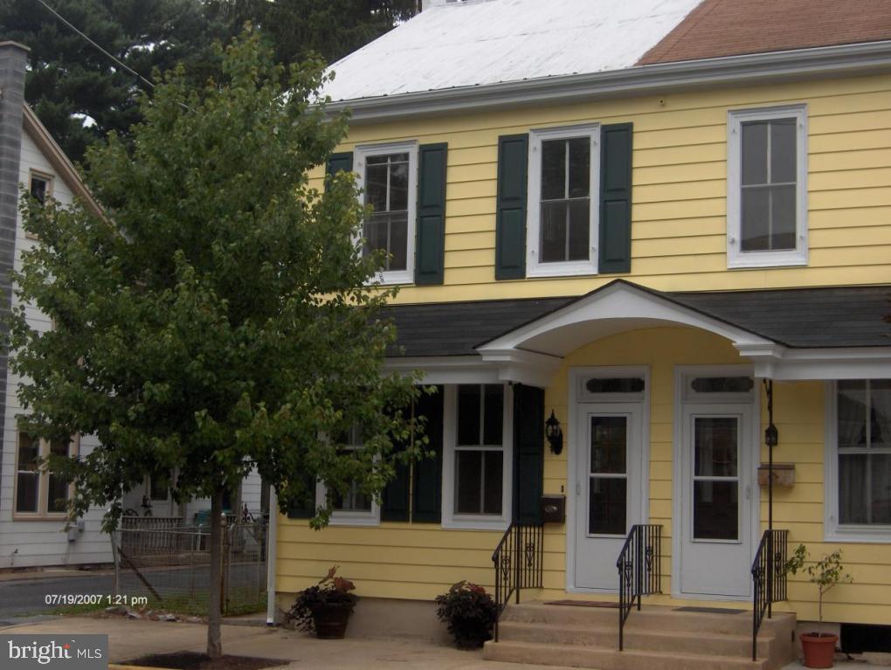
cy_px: 335
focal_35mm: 55
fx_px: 1417
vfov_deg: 26.6
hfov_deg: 34.9
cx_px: 446
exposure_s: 1/318
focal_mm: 11.4
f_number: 3.2
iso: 100
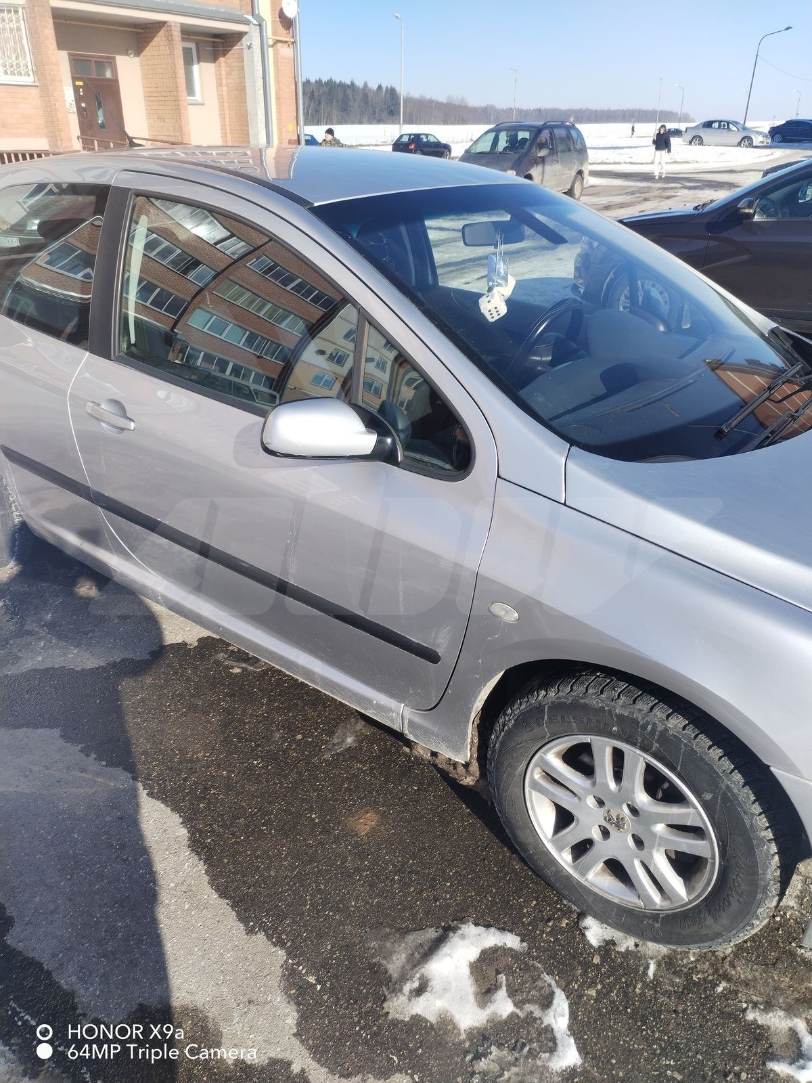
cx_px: 406
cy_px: 542
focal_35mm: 29
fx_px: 907
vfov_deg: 61.7
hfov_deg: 48.2
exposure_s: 1/1073
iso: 100
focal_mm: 4.75
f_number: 1.8
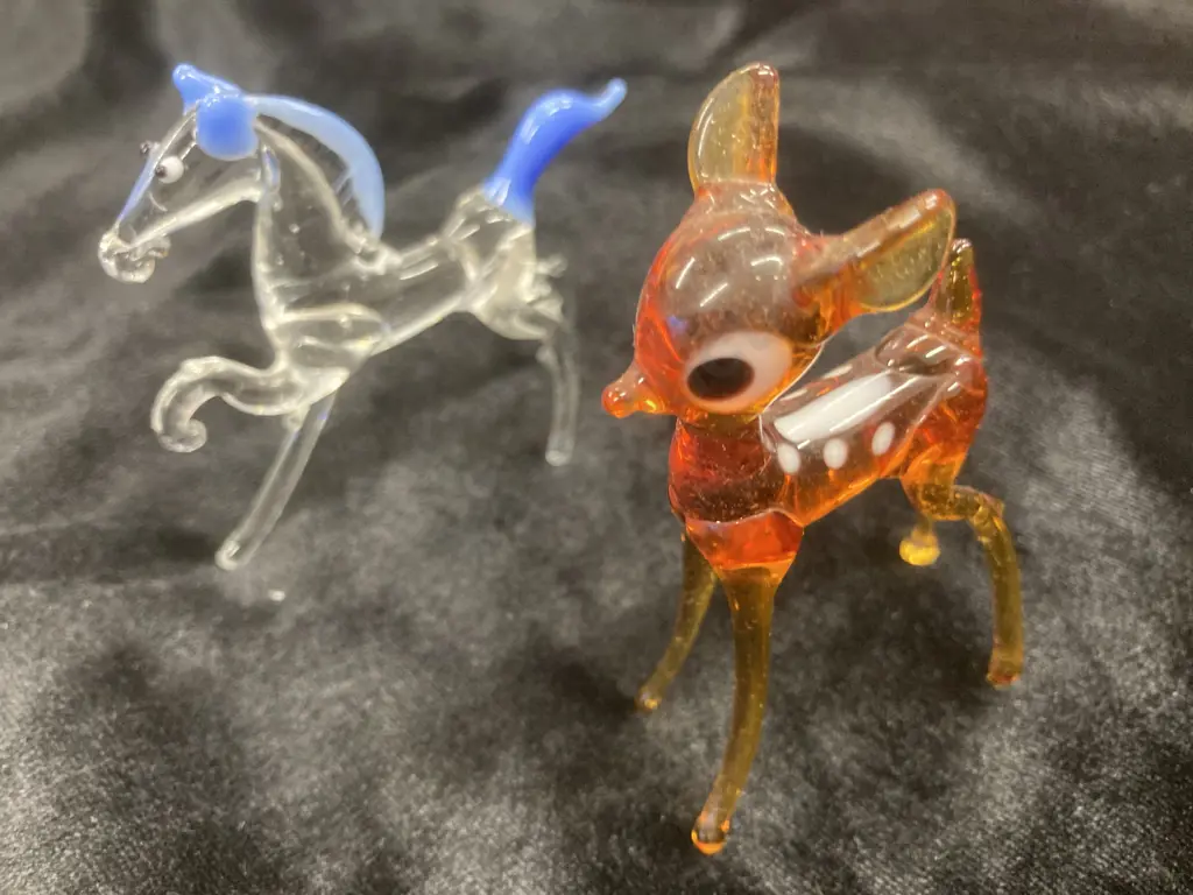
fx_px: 965
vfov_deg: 49.7
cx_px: 596
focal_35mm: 28
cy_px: 448
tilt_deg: -44.8
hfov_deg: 63.4
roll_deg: +4.0
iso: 320
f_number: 1.8
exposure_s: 1/33
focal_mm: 3.99
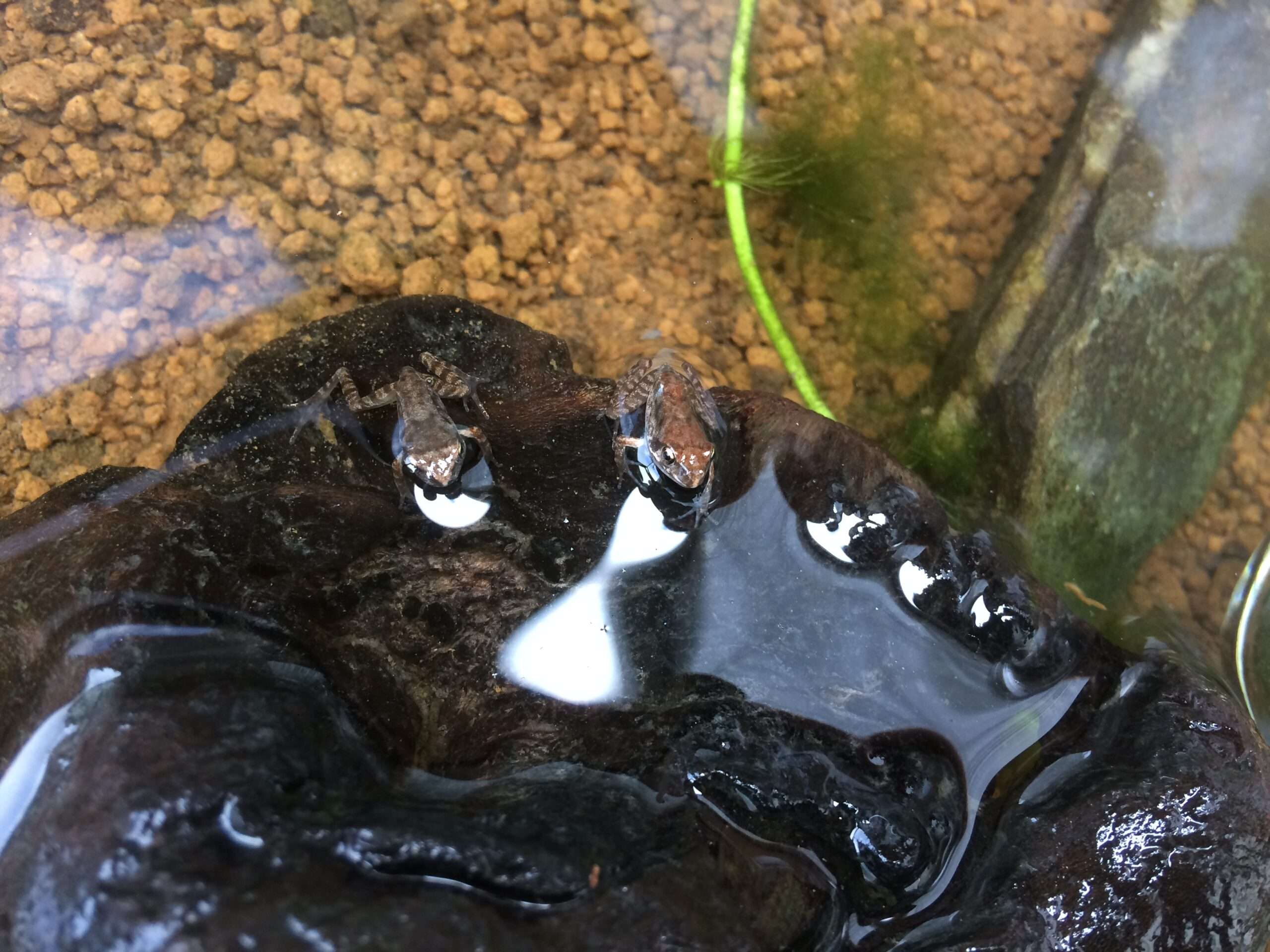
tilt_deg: -64.7
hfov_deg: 61.7
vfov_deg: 48.2
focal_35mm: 29
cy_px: 476
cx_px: 635
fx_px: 1064
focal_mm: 4.15
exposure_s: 1/30
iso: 100
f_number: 2.2
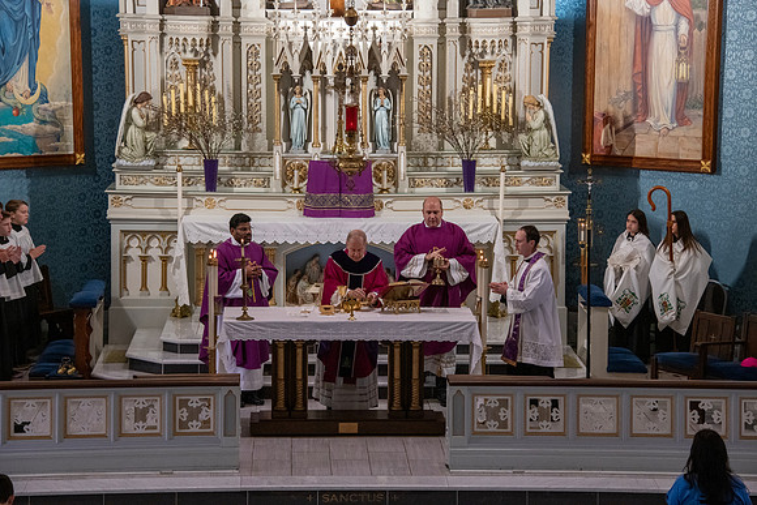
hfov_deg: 16.8
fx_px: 2566
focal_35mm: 122
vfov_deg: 11.2
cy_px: 252
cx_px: 378
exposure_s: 1/100
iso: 4000
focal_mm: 122
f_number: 9
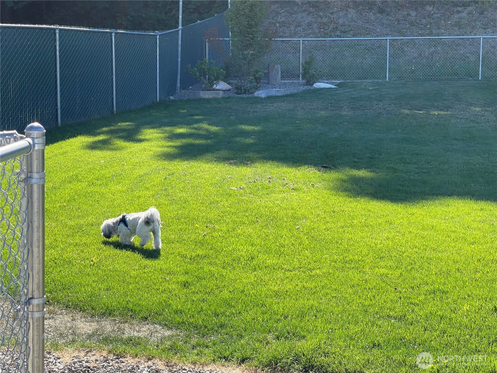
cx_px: 248
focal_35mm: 64
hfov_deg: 30.3
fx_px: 919
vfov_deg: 22.9
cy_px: 186
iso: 20
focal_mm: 7.5
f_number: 2.2
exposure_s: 1/389
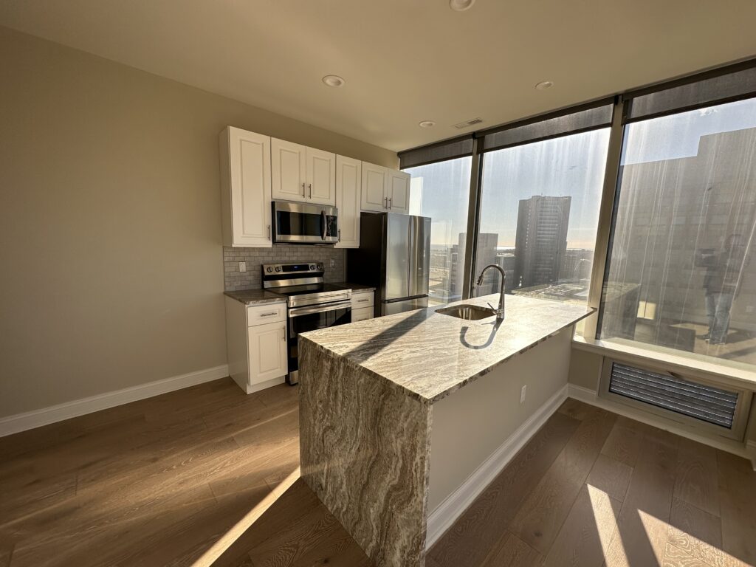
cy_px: 284
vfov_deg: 85.7
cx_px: 378
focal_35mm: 14
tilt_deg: -9.1
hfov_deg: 102.1
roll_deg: -1.6
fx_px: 306
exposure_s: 1/351
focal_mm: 2.22
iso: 40
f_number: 2.2
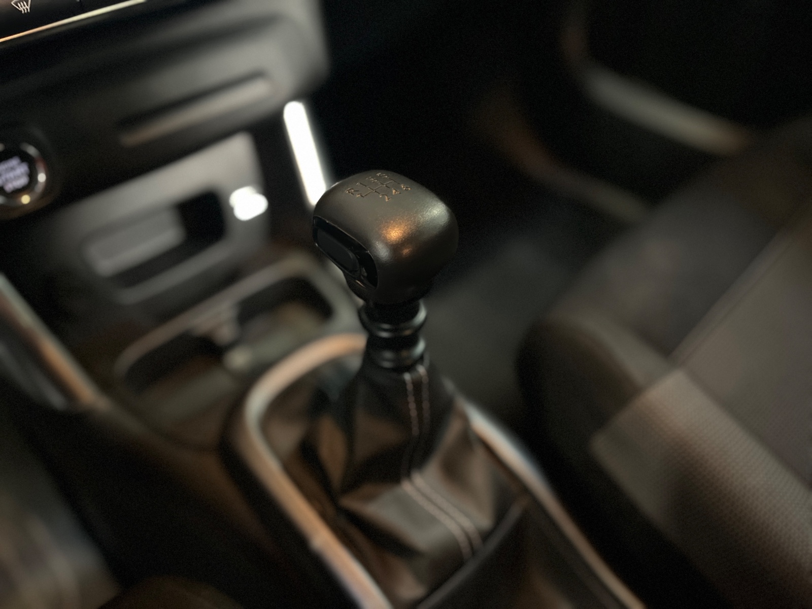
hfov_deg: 67.3
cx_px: 406
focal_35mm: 26
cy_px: 304
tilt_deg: -47.2
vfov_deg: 53.1
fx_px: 610
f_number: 1.6
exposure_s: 1/20
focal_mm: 5.1
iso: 1000
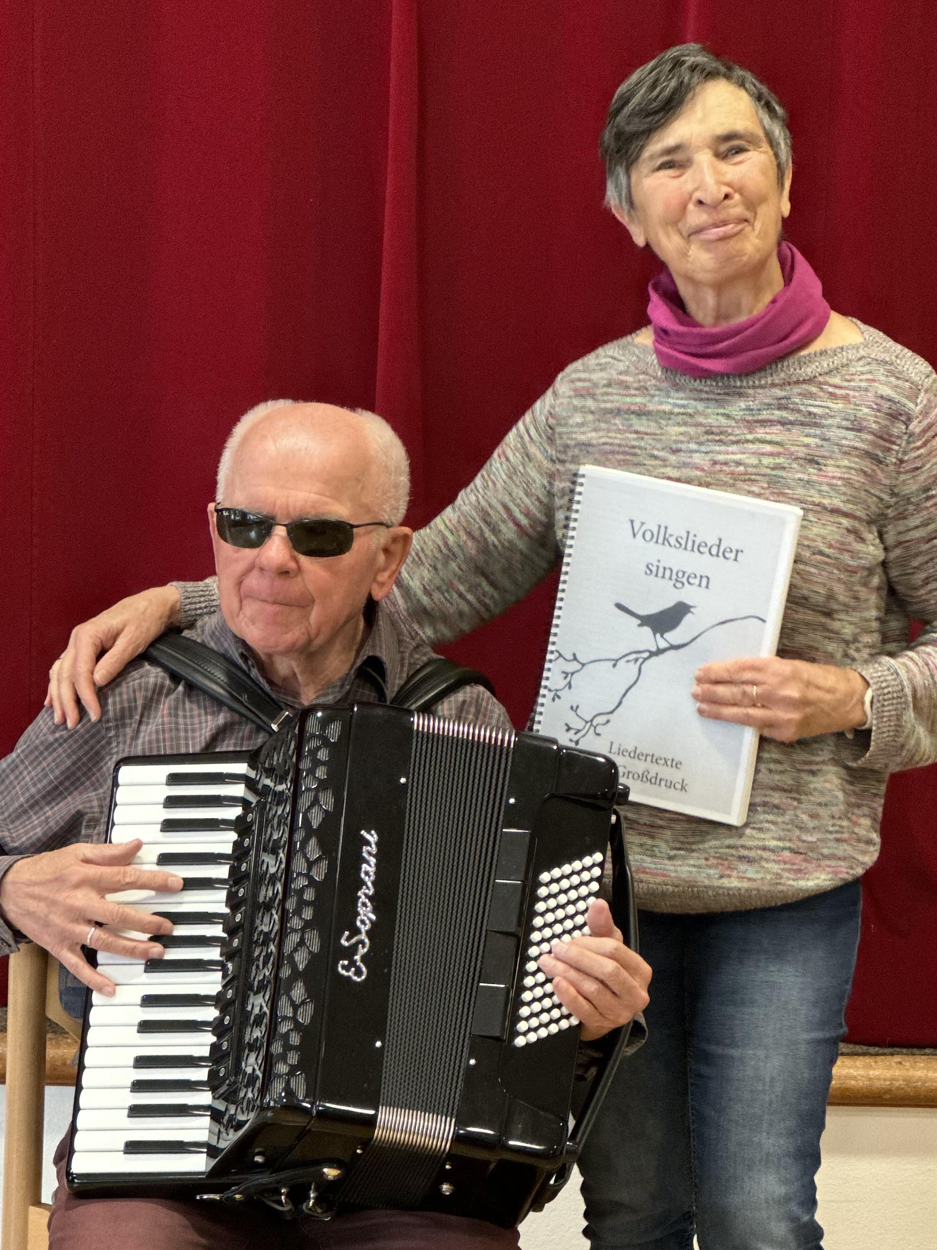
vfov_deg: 16.9
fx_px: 4187
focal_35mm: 116
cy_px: 850
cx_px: 457
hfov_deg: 12.8
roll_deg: -2.2
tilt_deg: -9.0
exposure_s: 1/33
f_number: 2.8
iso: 400
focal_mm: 9
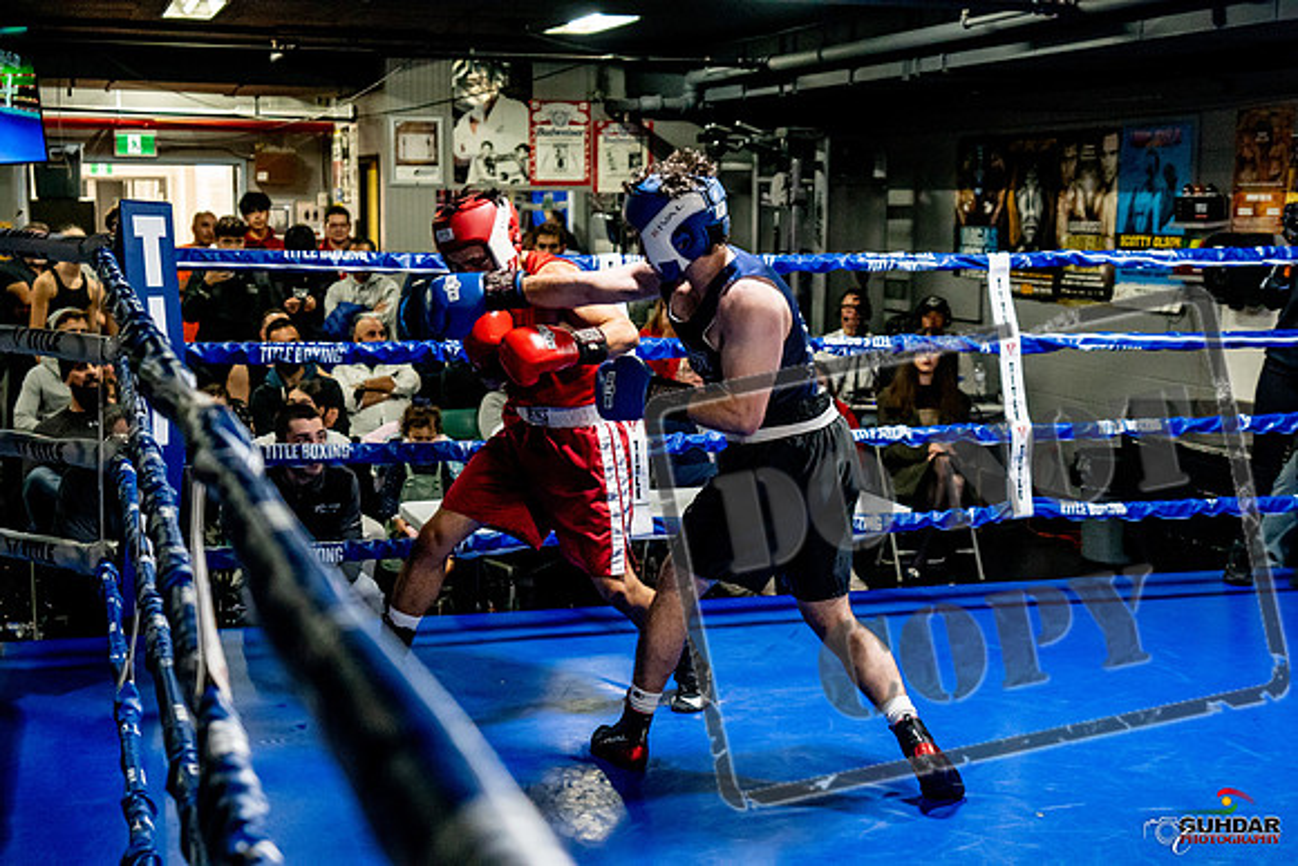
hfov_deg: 38.2
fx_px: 1875
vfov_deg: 26.0
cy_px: 433
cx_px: 649
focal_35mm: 52
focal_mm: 35
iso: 5000
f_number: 2.8
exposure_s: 1/800
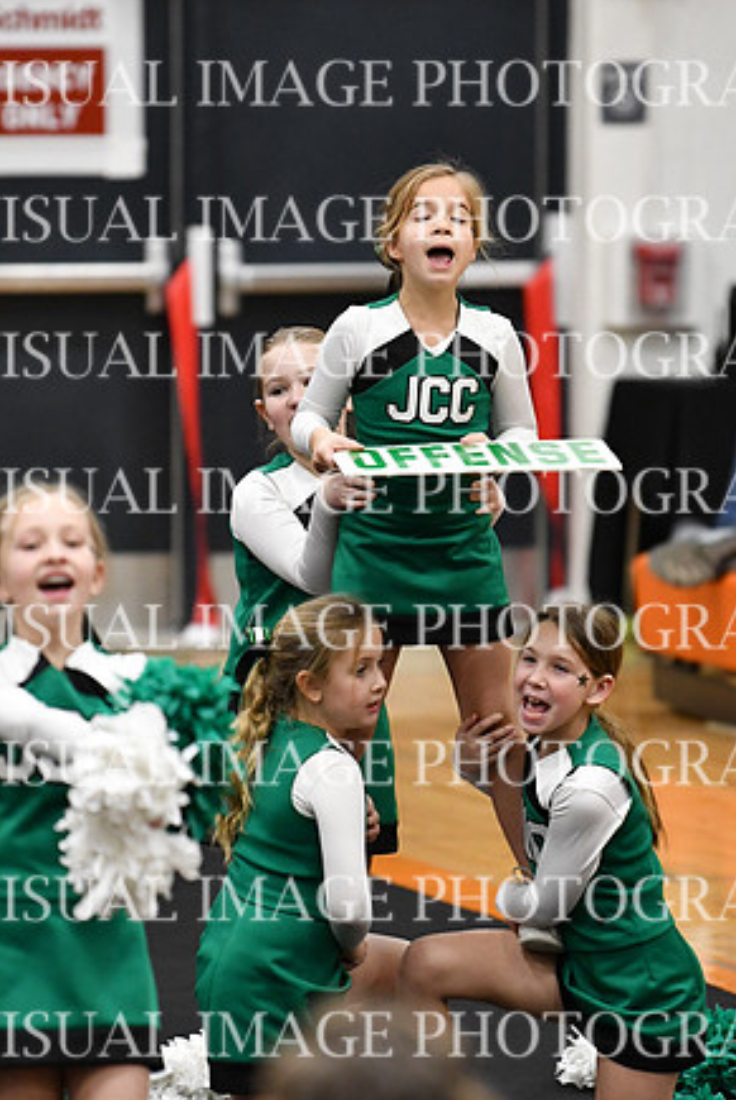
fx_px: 10676
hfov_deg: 3.9
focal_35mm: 349
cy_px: 559
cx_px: 396
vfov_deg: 5.9
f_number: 2.8
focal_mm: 175
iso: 4000
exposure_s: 1/800
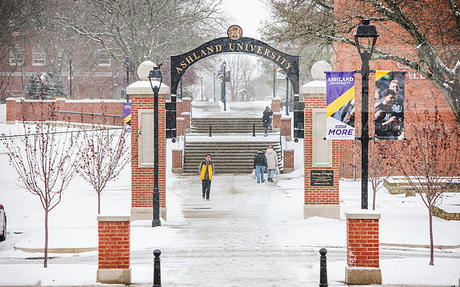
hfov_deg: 14.5
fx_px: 1805
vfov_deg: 9.1
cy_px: 142
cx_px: 230
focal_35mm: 144
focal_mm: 140
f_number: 4.5
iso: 320
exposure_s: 1/160
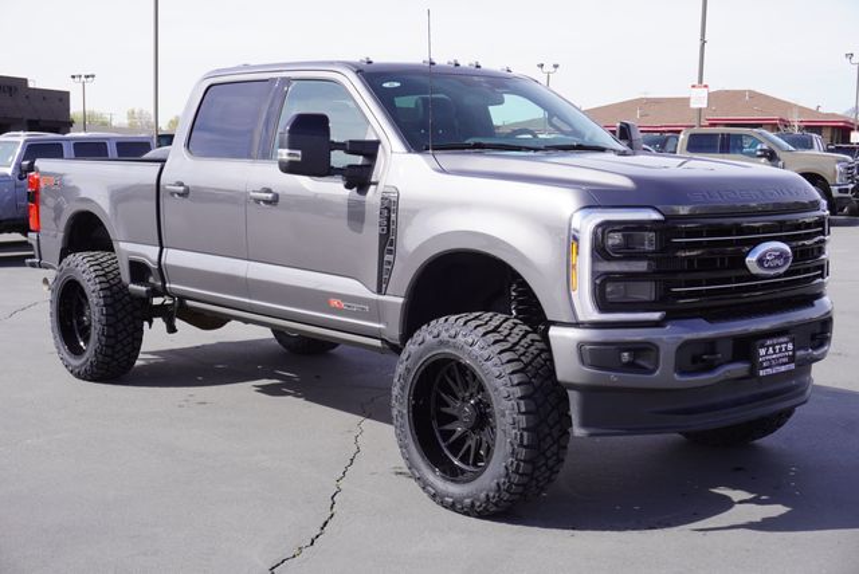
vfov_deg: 29.0
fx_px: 1111
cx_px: 430
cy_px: 287
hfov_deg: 42.3
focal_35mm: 46
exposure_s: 1/125
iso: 100
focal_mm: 31
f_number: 9
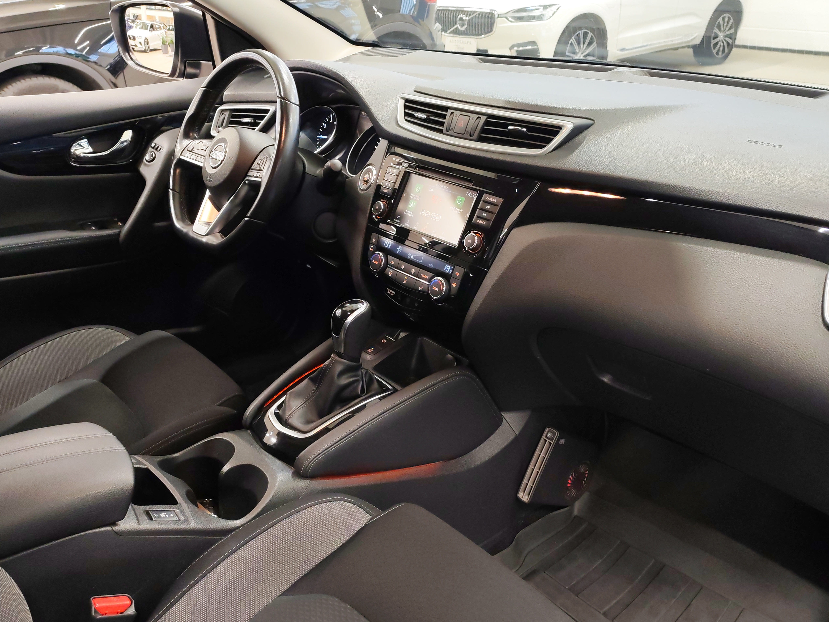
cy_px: 311
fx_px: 742
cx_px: 414
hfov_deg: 58.4
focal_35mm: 31
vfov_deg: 45.4
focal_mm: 6.12
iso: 800
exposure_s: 1/50
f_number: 1.9
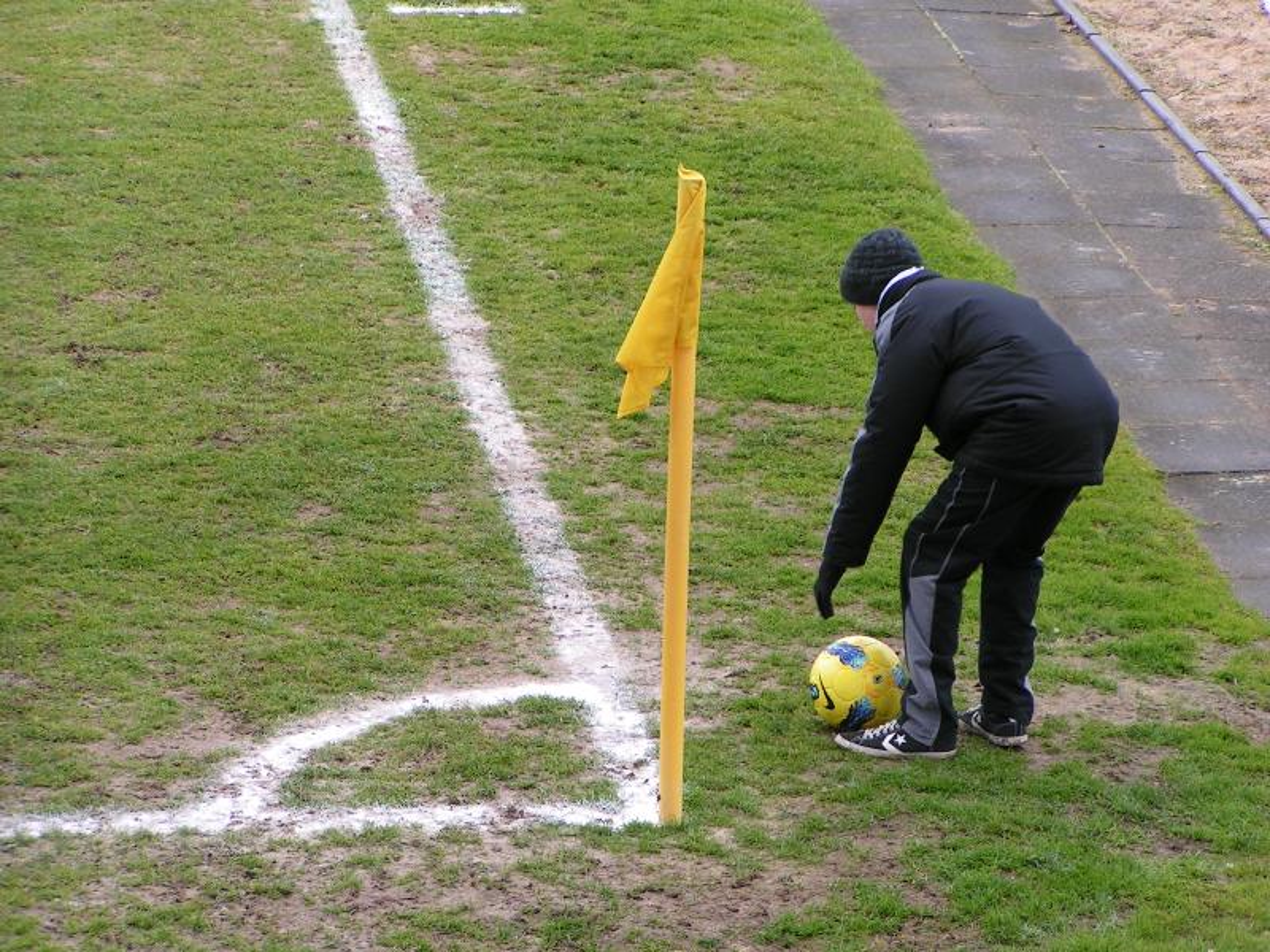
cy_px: 476
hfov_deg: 10.5
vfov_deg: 7.9
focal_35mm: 188
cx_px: 635
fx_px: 6897
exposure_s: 1/200
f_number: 4.5
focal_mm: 28.8
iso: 50
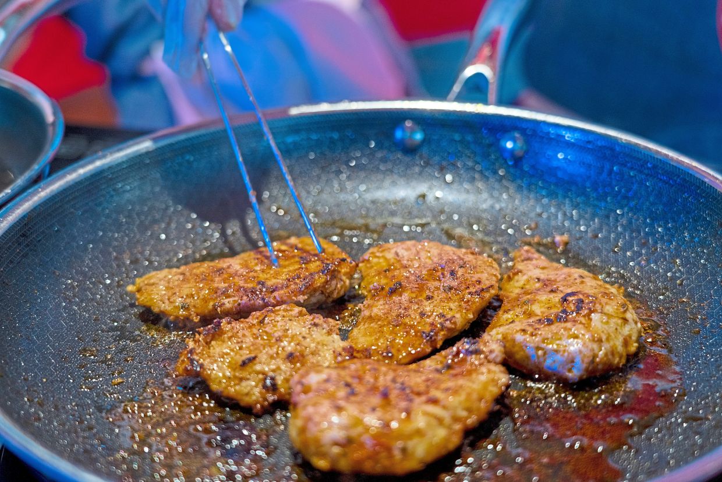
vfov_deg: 24.6
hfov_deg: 36.2
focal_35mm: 55
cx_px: 361
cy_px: 241
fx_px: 1103
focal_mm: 55
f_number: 4
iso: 1250
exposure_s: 1/80
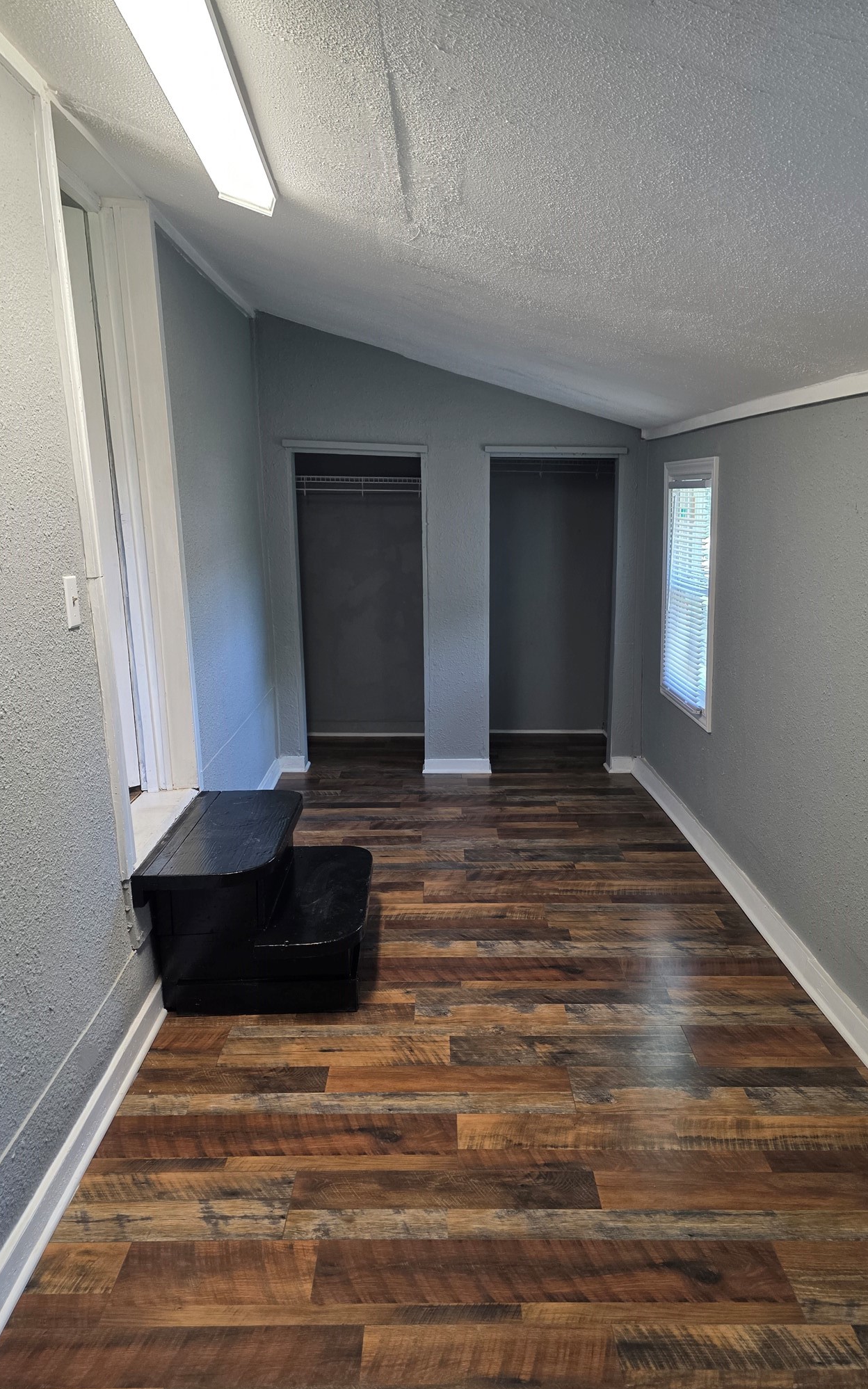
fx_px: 946
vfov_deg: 72.5
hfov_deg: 49.2
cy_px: 696
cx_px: 473
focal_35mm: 25
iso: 160
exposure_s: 1/120
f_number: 1.7
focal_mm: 6.3
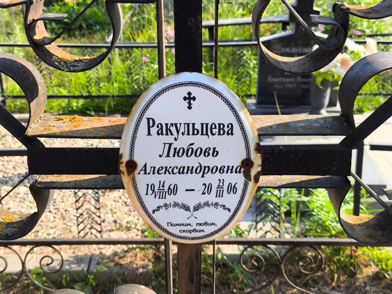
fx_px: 566
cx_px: 196
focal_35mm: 50
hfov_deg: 38.2
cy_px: 147
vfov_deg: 29.1
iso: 50
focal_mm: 4.71
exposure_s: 1/382
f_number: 1.7
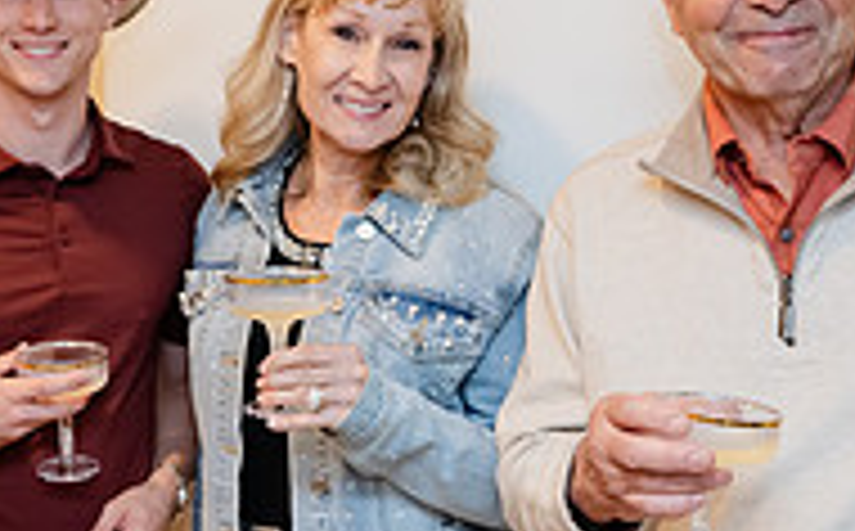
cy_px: 326
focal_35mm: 78
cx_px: 184
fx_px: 1814
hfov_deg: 26.1
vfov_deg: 16.6
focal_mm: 25
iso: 2800
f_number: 3.2
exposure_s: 1/160
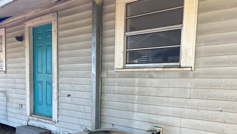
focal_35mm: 33
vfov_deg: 35.0
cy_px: 99
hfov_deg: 59.5
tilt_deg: -6.2
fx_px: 207
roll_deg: -0.8
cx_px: 113
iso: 50
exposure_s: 1/390
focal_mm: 5.1
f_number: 1.6
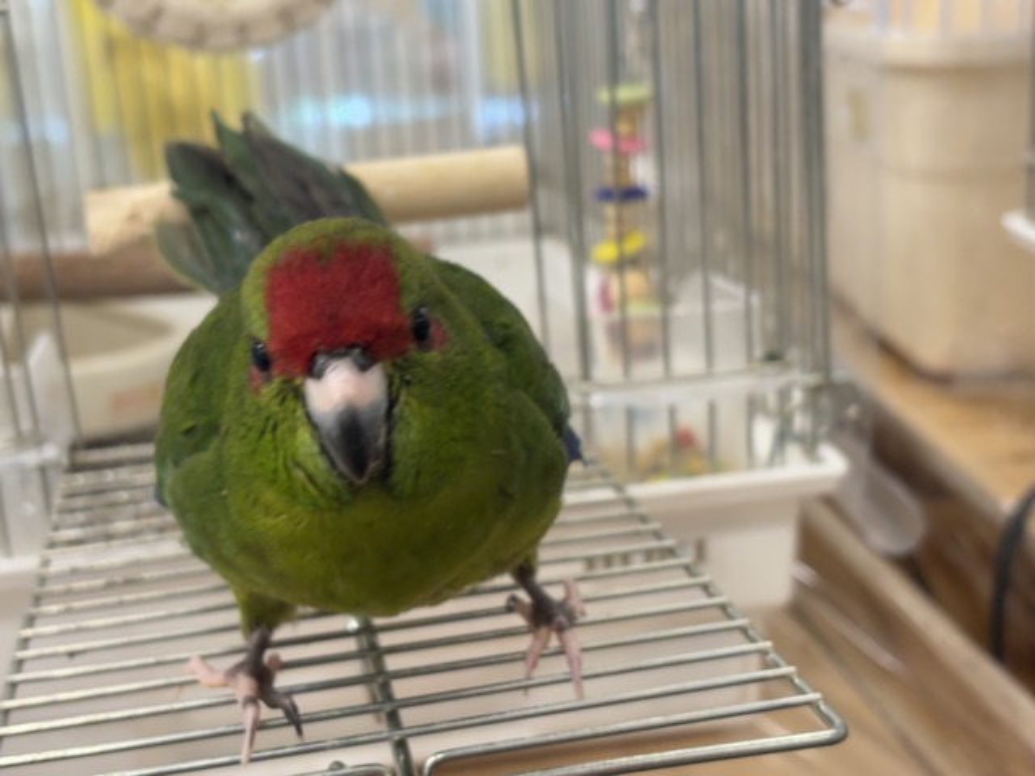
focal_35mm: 52
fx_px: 1555
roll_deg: +3.7
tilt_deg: -16.9
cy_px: 388
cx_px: 518
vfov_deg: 28.0
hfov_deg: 36.8
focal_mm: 5.96
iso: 100
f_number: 1.6
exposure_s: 1/50
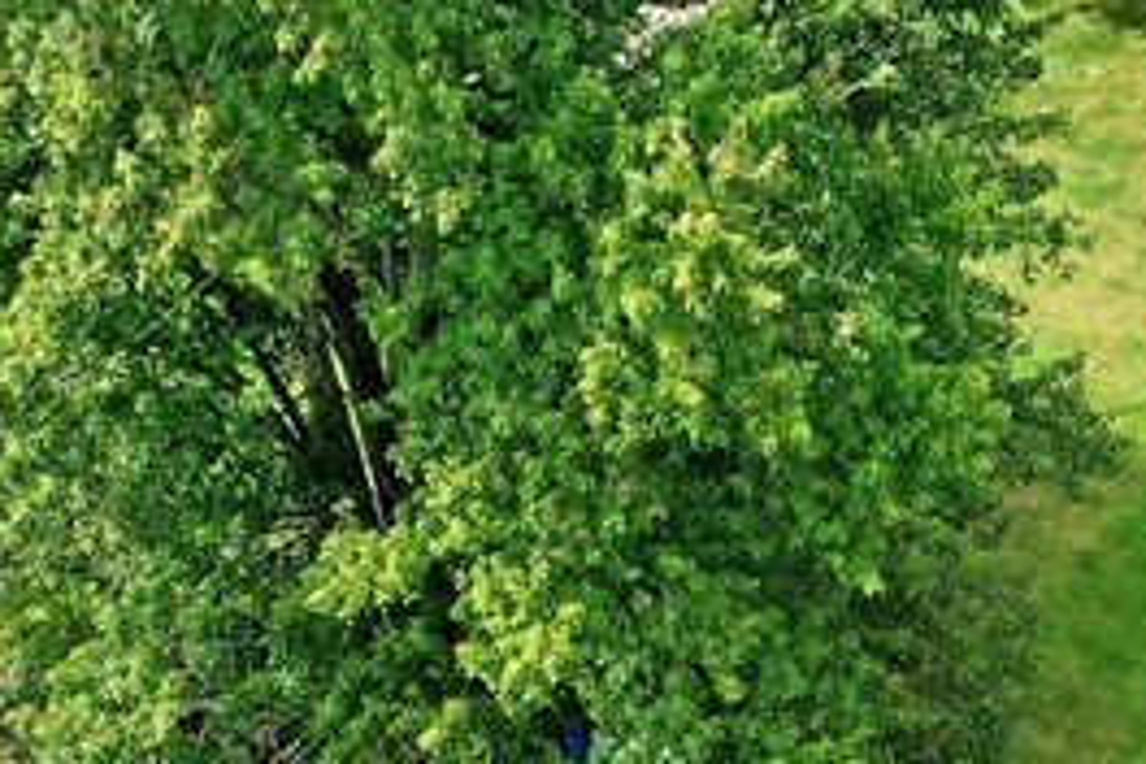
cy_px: 634
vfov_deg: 11.9
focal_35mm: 115
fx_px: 3661
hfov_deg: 17.3
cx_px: 1172
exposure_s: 1/240
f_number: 5
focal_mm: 10.26
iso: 100
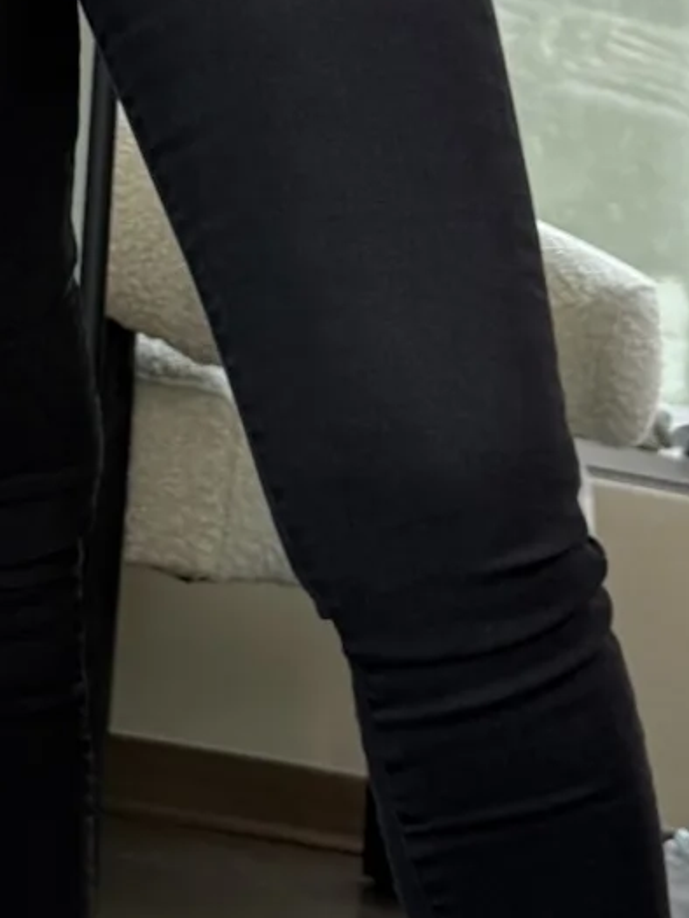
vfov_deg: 16.3
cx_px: -308
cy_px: -103
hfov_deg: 12.1
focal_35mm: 117
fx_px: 3104
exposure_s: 1/165
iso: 64
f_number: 1.78
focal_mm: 6.76
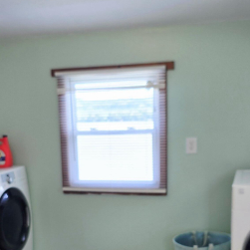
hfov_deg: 31.6
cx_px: 119
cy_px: 200
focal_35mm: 54
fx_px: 441
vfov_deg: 30.8
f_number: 1.7
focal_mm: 6.3
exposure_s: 1/182
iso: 80
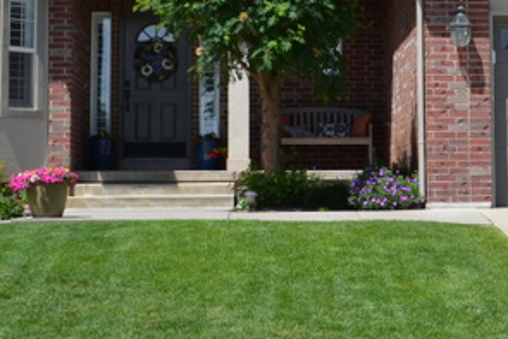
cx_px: 499
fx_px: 1468
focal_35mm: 104
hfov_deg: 19.1
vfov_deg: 13.1
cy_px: 59
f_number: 8
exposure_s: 1/250
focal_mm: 20
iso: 100
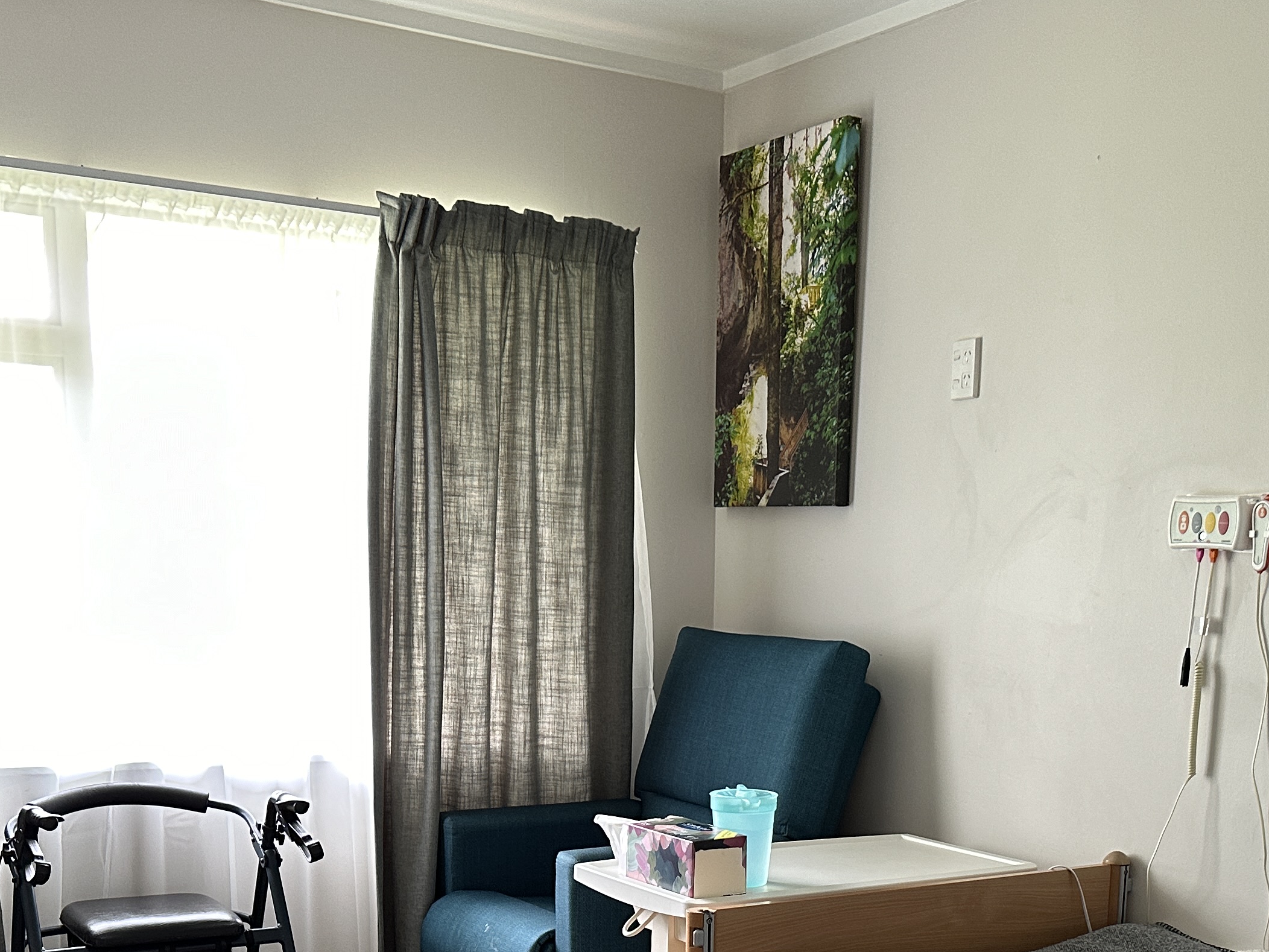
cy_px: 901
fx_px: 1686
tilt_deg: -11.5
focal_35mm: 46
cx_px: 728
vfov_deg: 29.8
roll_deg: -1.4
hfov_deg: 41.1
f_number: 1.78
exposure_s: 1/100
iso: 200
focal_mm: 6.86
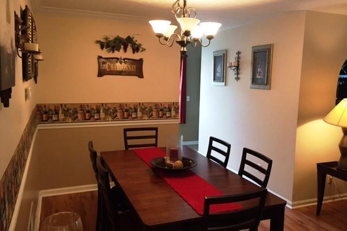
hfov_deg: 60.3
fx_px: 299
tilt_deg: -7.9
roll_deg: -1.5
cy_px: 112
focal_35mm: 31
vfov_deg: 42.3
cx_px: 176
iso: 160
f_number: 2.2
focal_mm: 4.15
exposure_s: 1/30
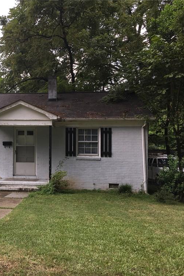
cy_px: 140
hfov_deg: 31.4
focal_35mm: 41
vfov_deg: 47.4
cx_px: 26
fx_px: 314
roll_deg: -0.3
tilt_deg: +0.8
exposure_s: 1/120
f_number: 2.2
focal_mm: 4.15
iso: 25
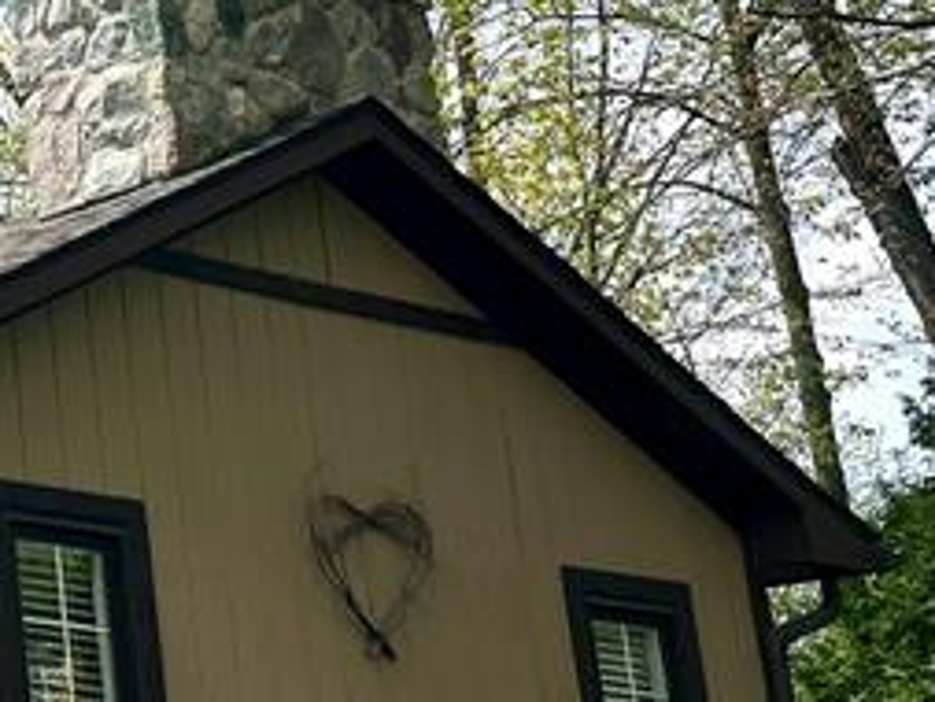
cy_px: 170
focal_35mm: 97
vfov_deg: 15.2
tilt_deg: +18.7
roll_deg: -1.8
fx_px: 2621
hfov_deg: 16.6
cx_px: -776
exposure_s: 1/8929
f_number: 1.78
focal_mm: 6.86
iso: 80
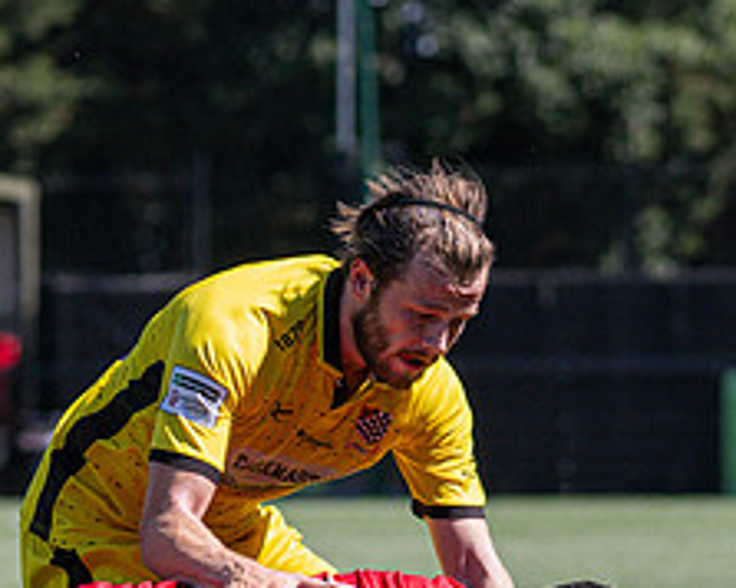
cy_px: 607
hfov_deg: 4.3
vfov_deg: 3.4
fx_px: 9859
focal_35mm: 453
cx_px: 217
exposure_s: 1/3200
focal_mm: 120
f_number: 4
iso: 320
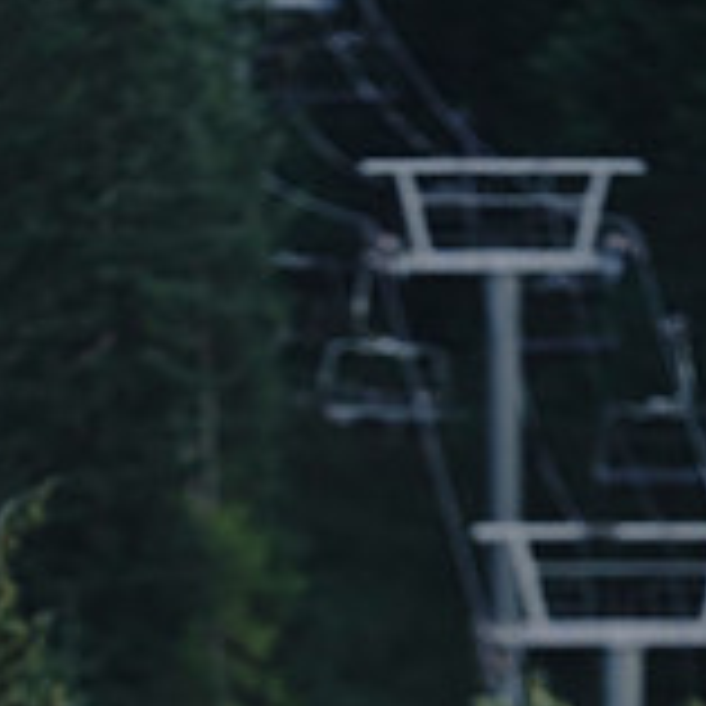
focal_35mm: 1462
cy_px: 827
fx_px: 33735
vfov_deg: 1.2
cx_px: 396
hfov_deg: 1.2
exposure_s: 1/1600
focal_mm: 600
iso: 1600
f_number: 4
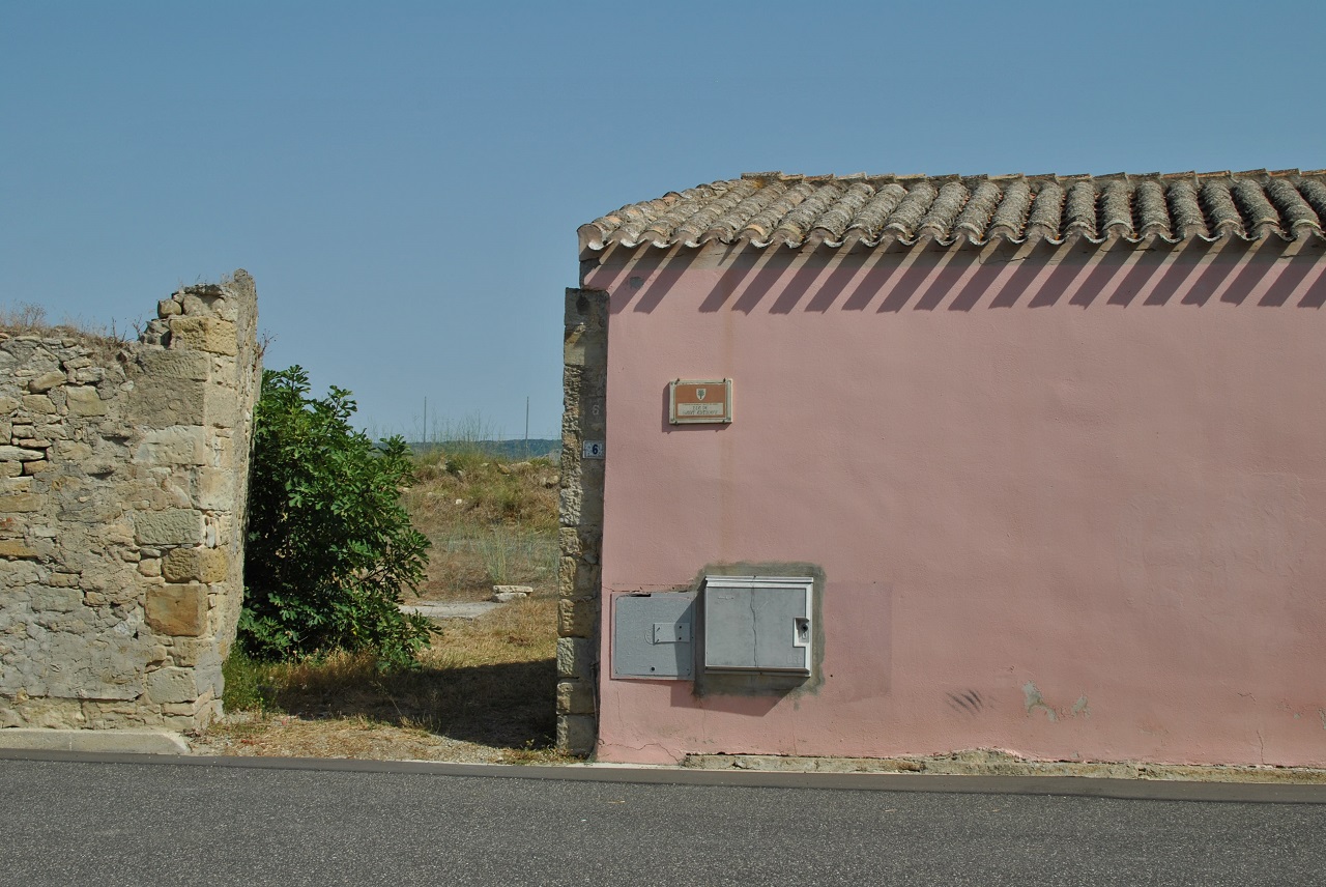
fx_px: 1935
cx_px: 663
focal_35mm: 52
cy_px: 444
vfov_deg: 25.8
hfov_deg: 37.8
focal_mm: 35
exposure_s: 1/320
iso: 100
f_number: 9
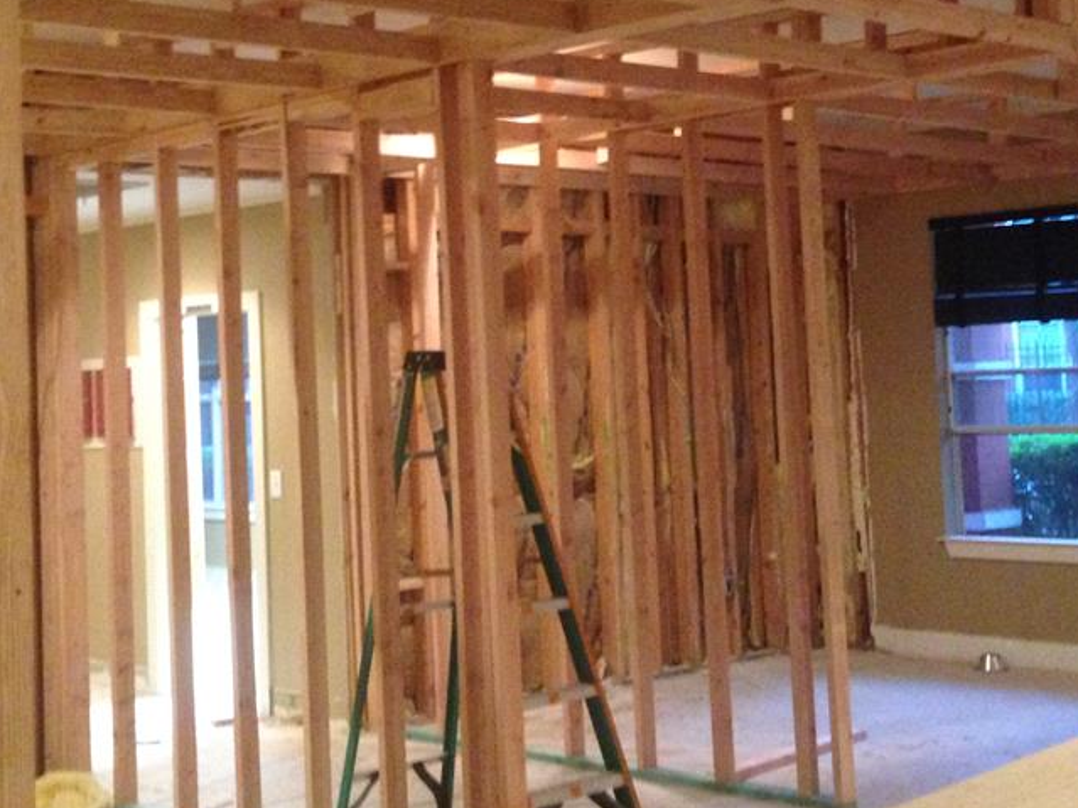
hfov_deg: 31.2
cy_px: 261
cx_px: 467
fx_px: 1930
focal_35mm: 62
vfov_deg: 23.5
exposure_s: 1/15
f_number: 2.4
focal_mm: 4.12
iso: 640
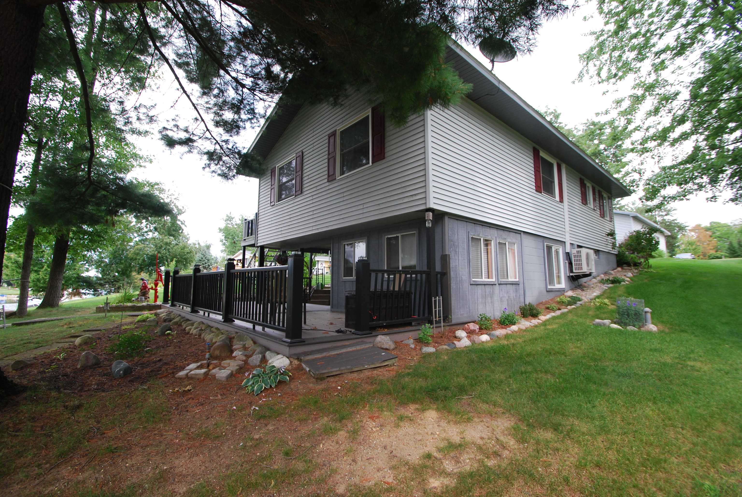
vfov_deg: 77.5
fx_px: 310
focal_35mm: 15
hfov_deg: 100.3
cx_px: 371
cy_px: 248
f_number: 5.6
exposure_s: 1/125
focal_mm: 10
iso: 200
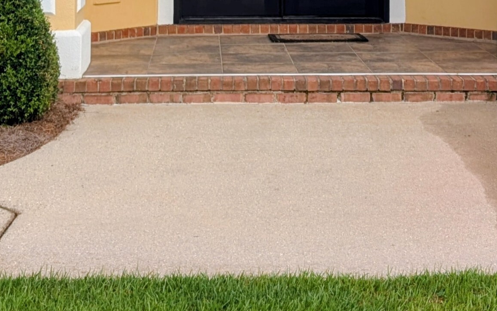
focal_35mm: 89
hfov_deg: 23.2
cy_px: -170
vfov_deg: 13.7
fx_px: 1205
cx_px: 322
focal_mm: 6.9
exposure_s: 1/364
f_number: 1.68
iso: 21
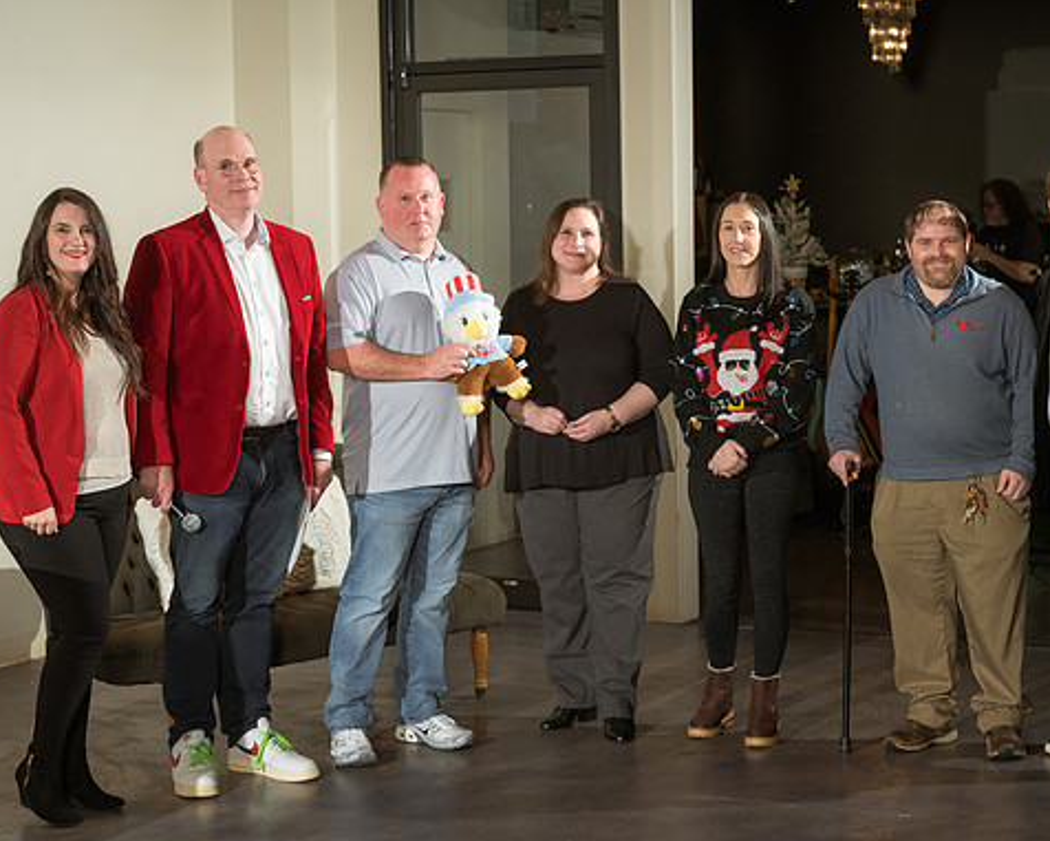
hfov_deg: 23.8
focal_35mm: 80
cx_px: 582
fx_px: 2487
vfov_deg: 19.2
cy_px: 423
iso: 800
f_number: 8
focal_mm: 70
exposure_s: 1/250
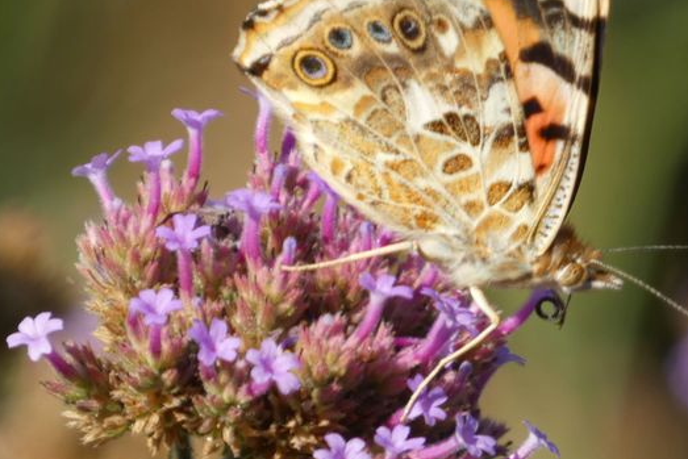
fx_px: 29724
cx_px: 427
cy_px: 142
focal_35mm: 1555
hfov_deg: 1.3
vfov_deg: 0.9
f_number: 5.6
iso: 100
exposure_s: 1/125
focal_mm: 164.2
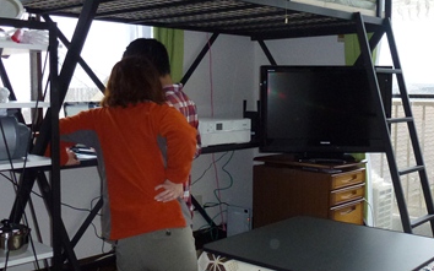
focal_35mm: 46
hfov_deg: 43.5
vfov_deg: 28.0
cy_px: 150
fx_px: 544
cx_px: 211
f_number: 3.3
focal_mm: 4.3
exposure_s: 1/60
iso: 320
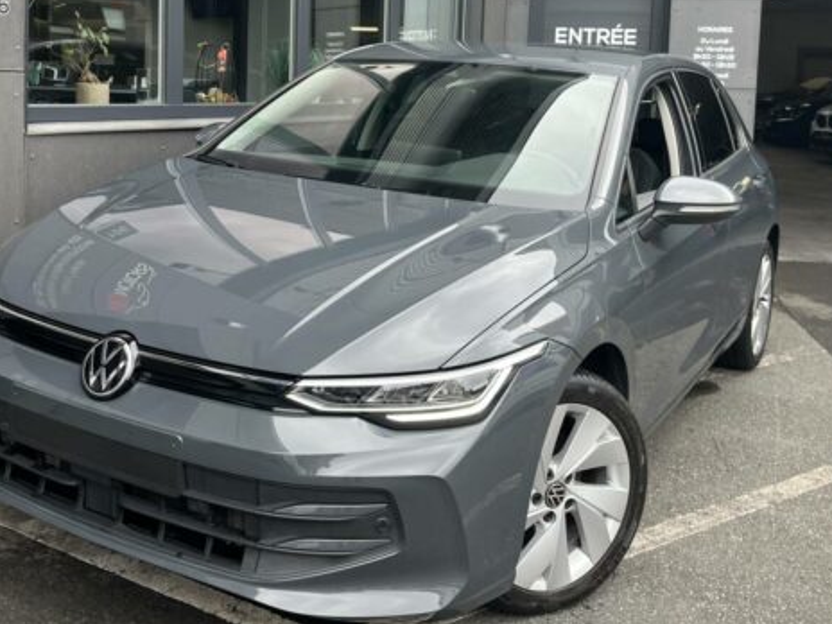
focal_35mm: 43
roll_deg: -2.0
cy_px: 151
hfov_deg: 43.5
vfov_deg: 32.9
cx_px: 312
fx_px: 1034
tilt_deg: -2.7
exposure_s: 1/437
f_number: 1.6
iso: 50
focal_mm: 5.1
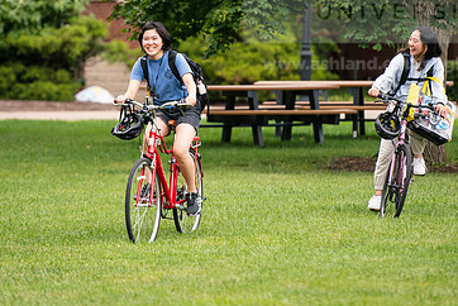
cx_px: 205
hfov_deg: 6.4
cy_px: 90
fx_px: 4074
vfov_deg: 4.3
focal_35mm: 320
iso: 250
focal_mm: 200
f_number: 3.2
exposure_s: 1/500
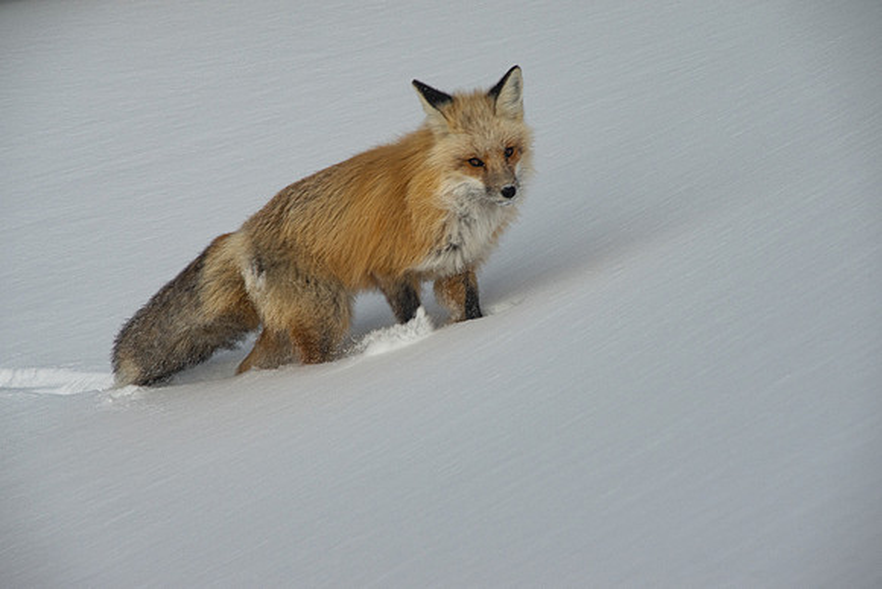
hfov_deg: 5.5
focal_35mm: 375
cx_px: 441
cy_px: 294
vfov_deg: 3.7
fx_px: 9189
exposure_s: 1/160
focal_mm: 250
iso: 100
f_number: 9
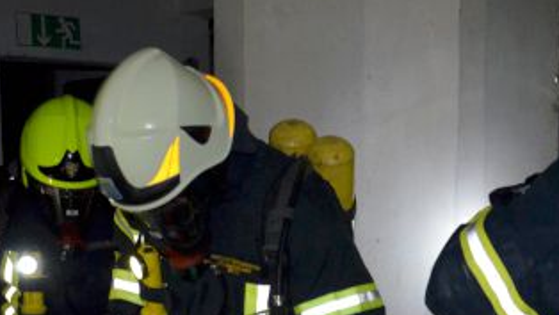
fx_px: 1010
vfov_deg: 17.3
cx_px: 345
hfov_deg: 30.8
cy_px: 320
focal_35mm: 68
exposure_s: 1/60
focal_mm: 21
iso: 3200
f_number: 3.8
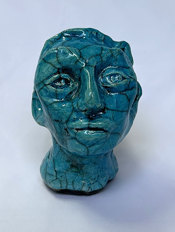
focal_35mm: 26
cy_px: 116
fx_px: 175
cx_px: 88
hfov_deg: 53.2
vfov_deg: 67.2
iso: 50
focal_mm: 5.7
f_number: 1.5
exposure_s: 1/351
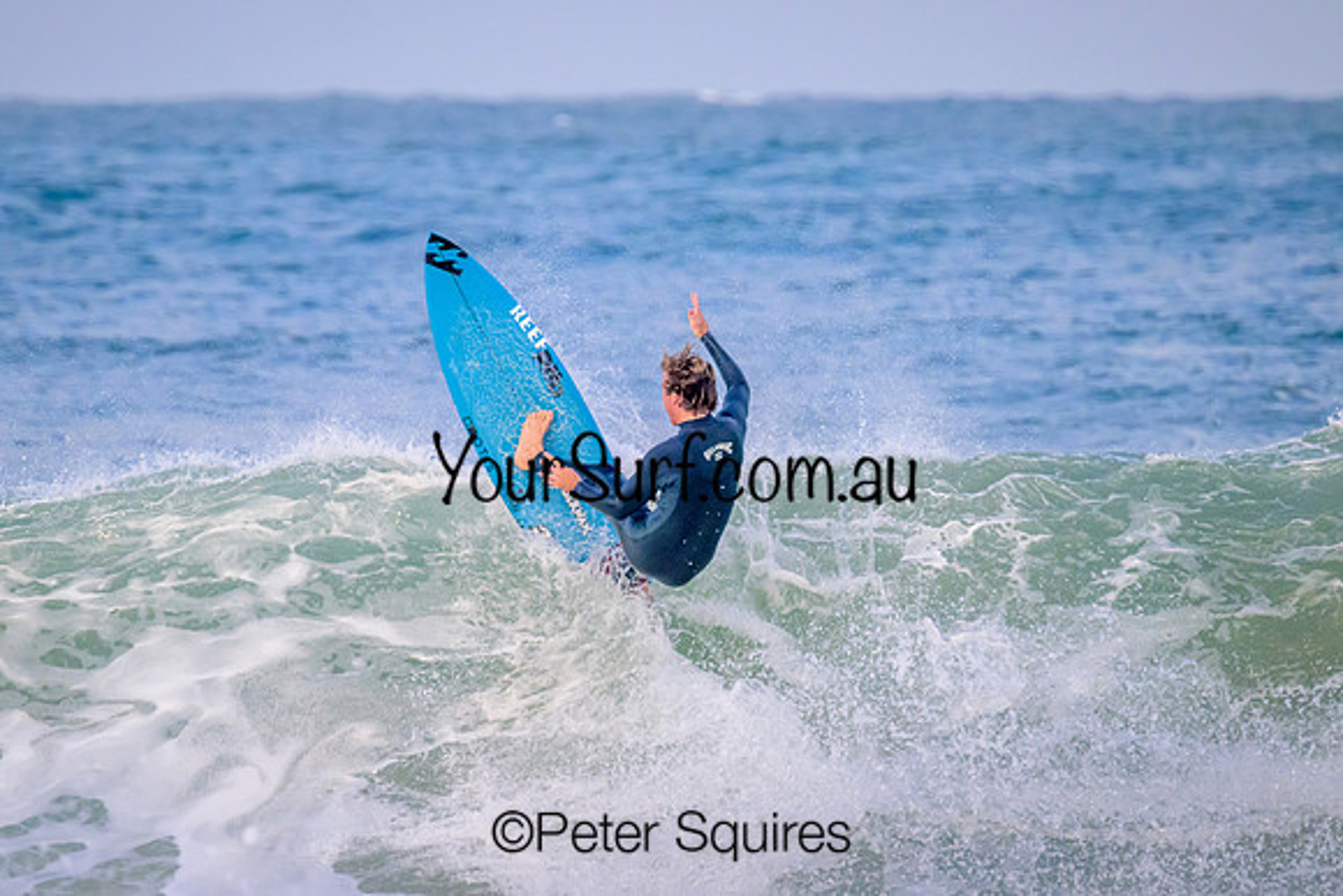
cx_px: 672
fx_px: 31169
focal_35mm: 835
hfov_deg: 2.5
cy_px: 448
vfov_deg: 1.6
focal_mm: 800
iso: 4500
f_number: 11
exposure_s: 1/2000
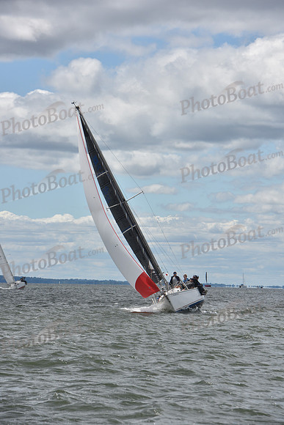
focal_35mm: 180
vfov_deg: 11.4
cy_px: 212
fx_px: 2129
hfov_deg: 7.6
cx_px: 142
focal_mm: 180
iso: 250
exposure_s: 1/800
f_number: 11
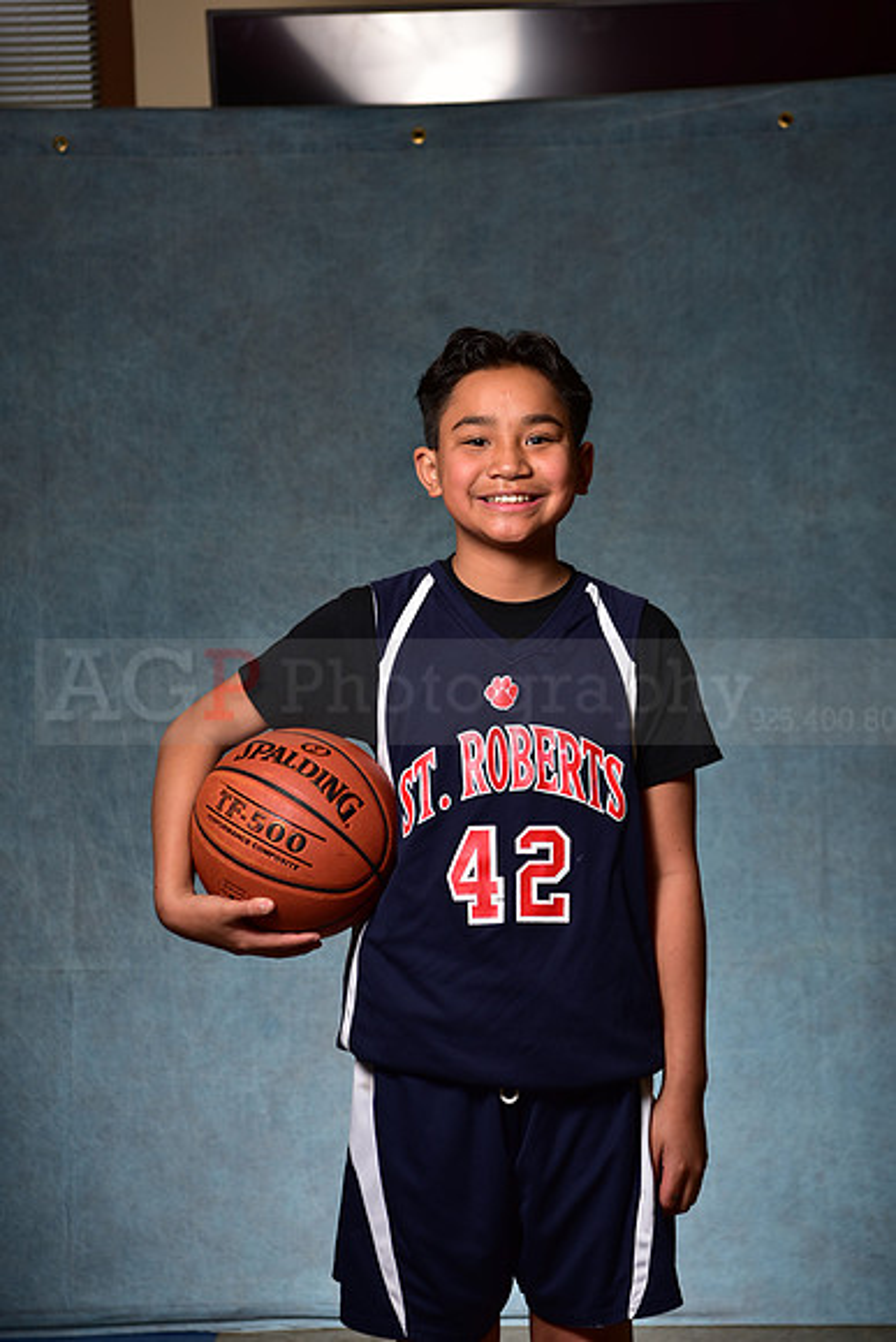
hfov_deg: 19.5
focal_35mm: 70
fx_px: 2612
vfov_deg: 28.8
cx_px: 448
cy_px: 671
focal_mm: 70
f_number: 5
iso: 100
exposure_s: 1/200
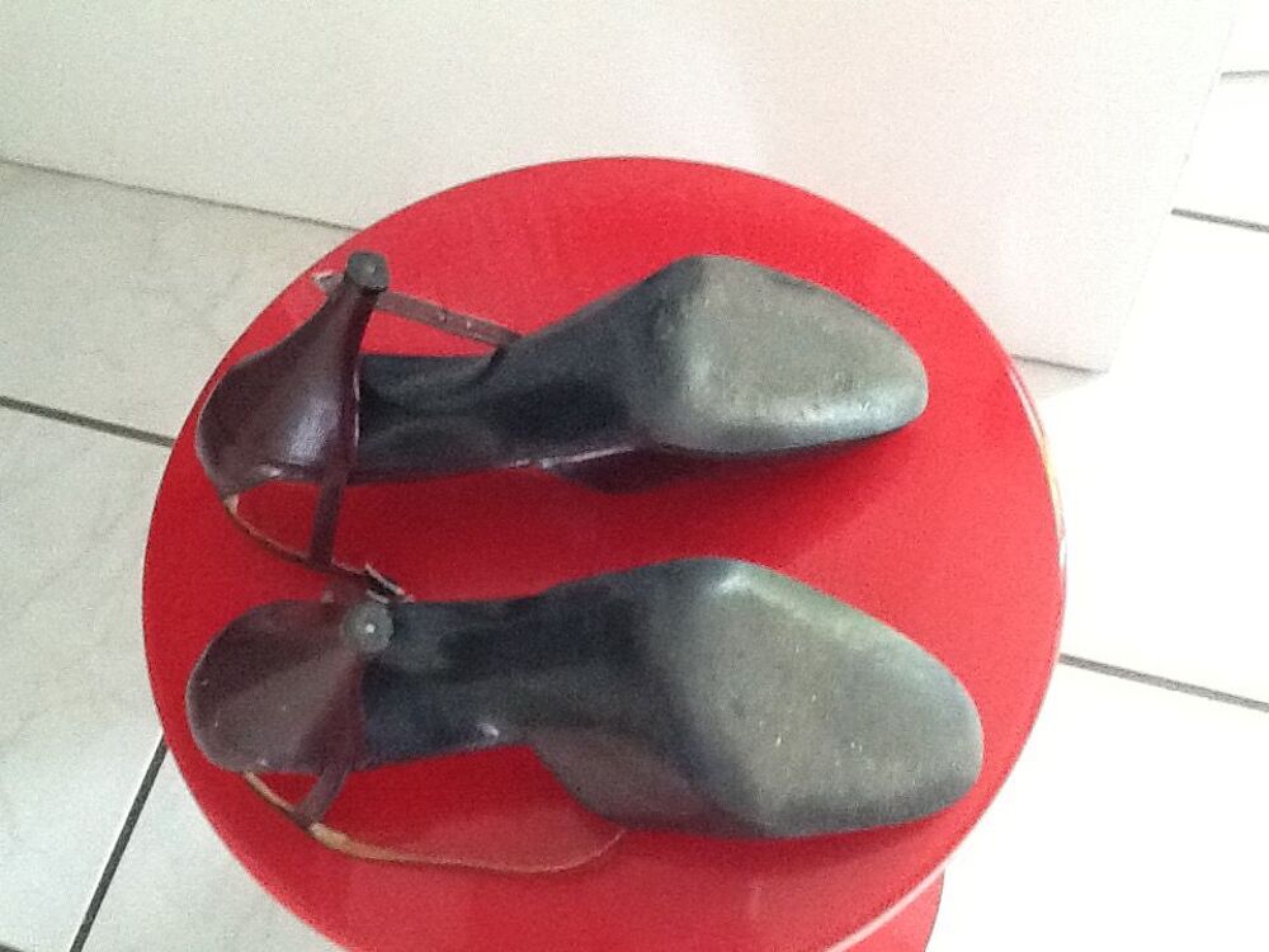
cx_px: 634
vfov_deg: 32.9
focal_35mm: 44
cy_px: 476
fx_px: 1613
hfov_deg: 42.9
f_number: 2.4
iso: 320
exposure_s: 1/20
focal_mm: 2.03
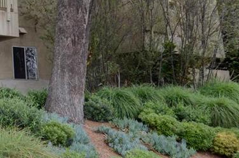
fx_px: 325
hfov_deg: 34.3
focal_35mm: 49
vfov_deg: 27.0
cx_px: -31
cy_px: 38
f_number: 4.5
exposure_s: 1/200
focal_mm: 12
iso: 100
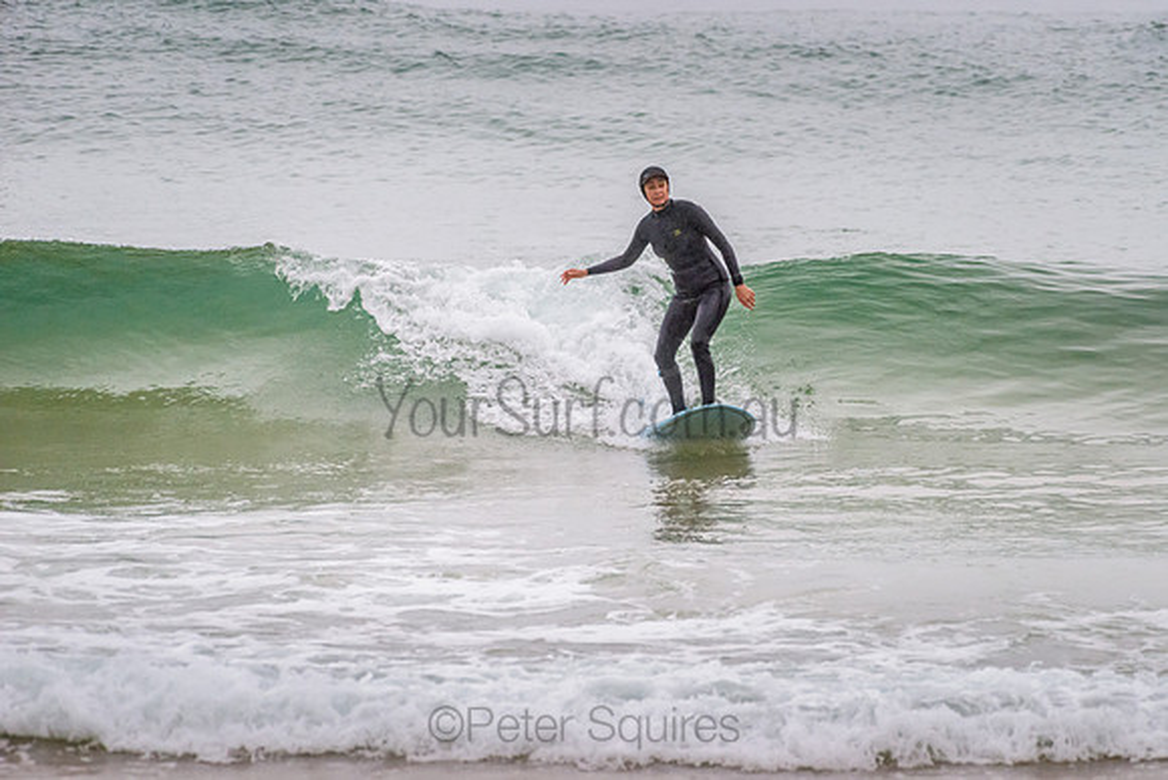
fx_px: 19903
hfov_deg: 3.4
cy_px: 337
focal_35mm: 613
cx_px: 716
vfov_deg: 2.2
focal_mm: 500
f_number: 5.6
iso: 1100
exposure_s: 1/1000
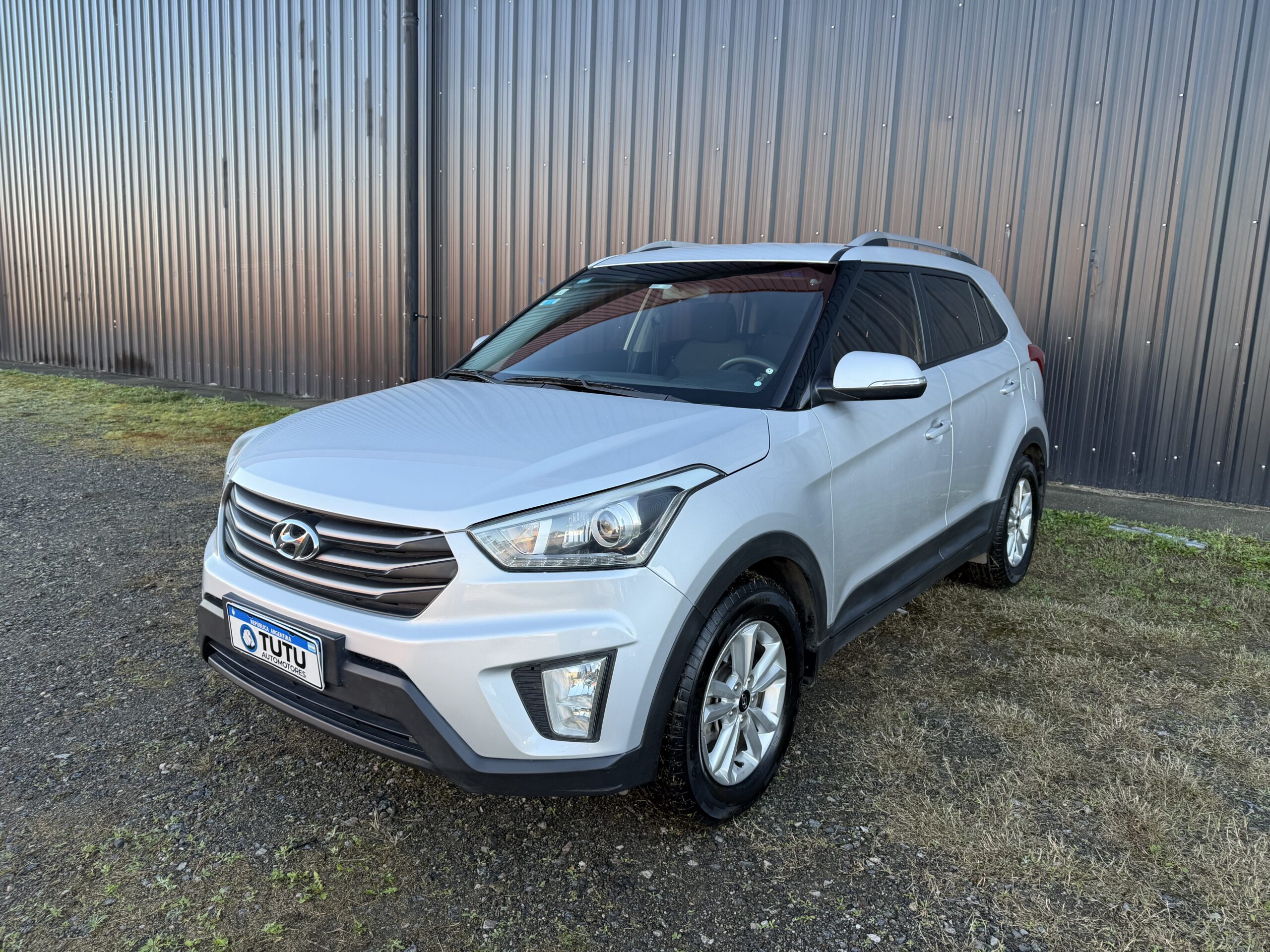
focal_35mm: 24
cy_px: 476
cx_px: 635
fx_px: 881
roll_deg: -2.7
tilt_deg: -8.2
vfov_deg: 56.8
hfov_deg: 71.6
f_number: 1.78
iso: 64
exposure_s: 1/266
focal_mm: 6.76
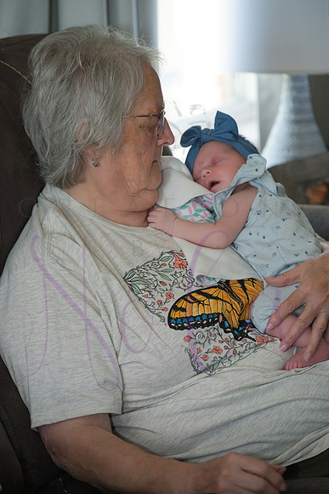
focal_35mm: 120
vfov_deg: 17.1
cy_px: 247
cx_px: 164
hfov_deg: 11.4
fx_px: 1644
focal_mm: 120
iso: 400
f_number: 4
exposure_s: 1/160
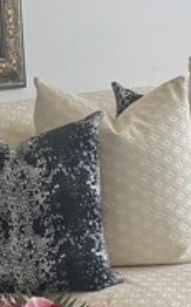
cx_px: 299
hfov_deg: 9.0
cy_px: 355
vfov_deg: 14.4
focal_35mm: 141
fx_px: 1179
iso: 125
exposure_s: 1/121
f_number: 1.78
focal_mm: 6.76
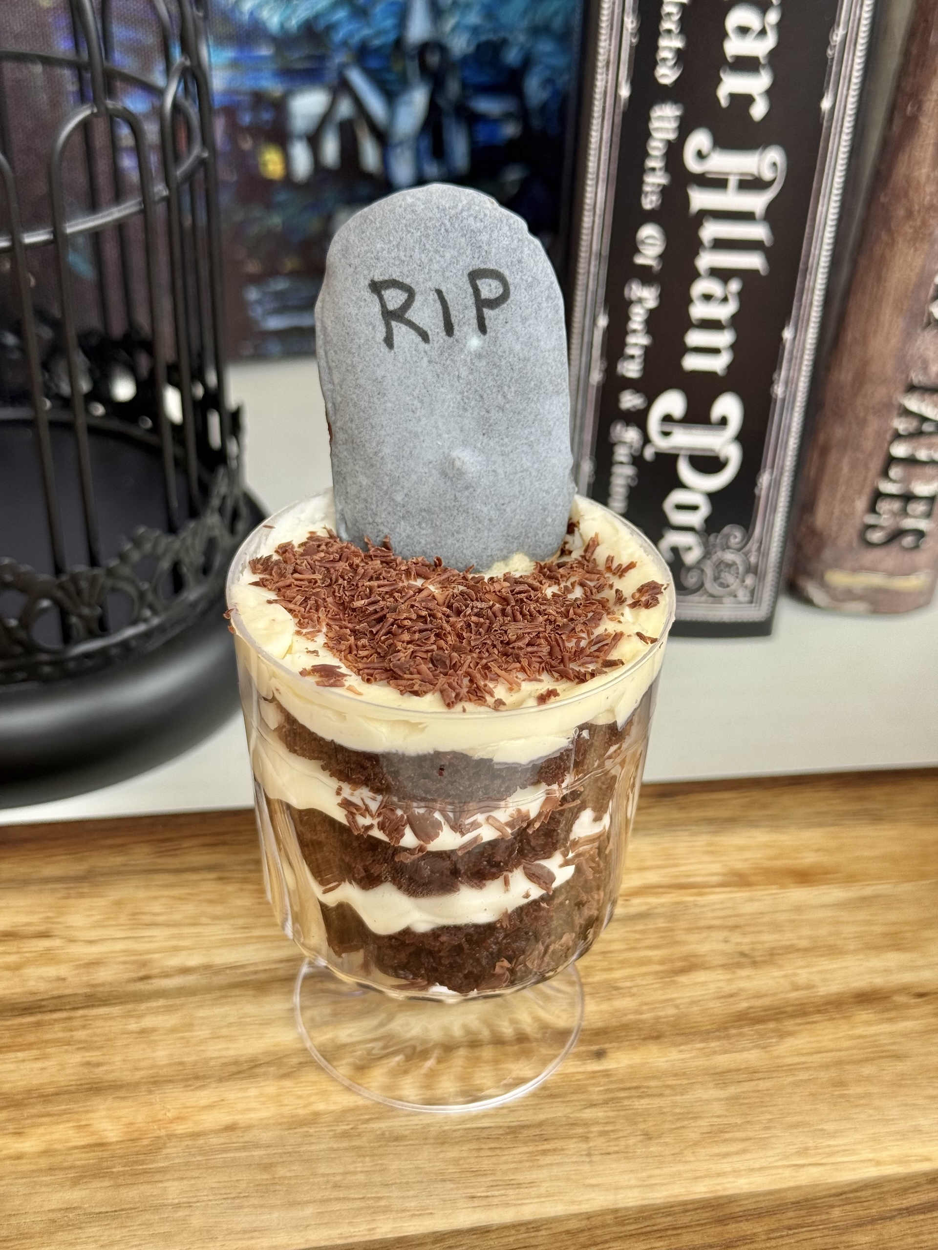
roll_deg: -3.2
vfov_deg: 39.7
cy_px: 625
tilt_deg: -34.5
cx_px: 469
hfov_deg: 30.3
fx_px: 1734
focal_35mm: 48
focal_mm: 6.76
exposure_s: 1/865
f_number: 1.78
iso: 64
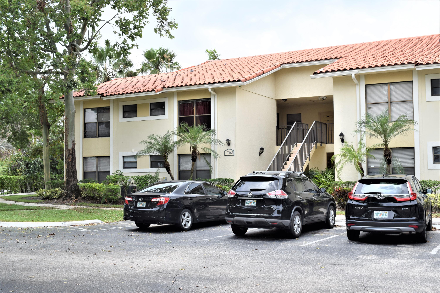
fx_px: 550
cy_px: 146
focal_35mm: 45
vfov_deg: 29.9
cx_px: 220
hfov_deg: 43.6
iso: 200
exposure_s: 1/320
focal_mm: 30
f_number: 9
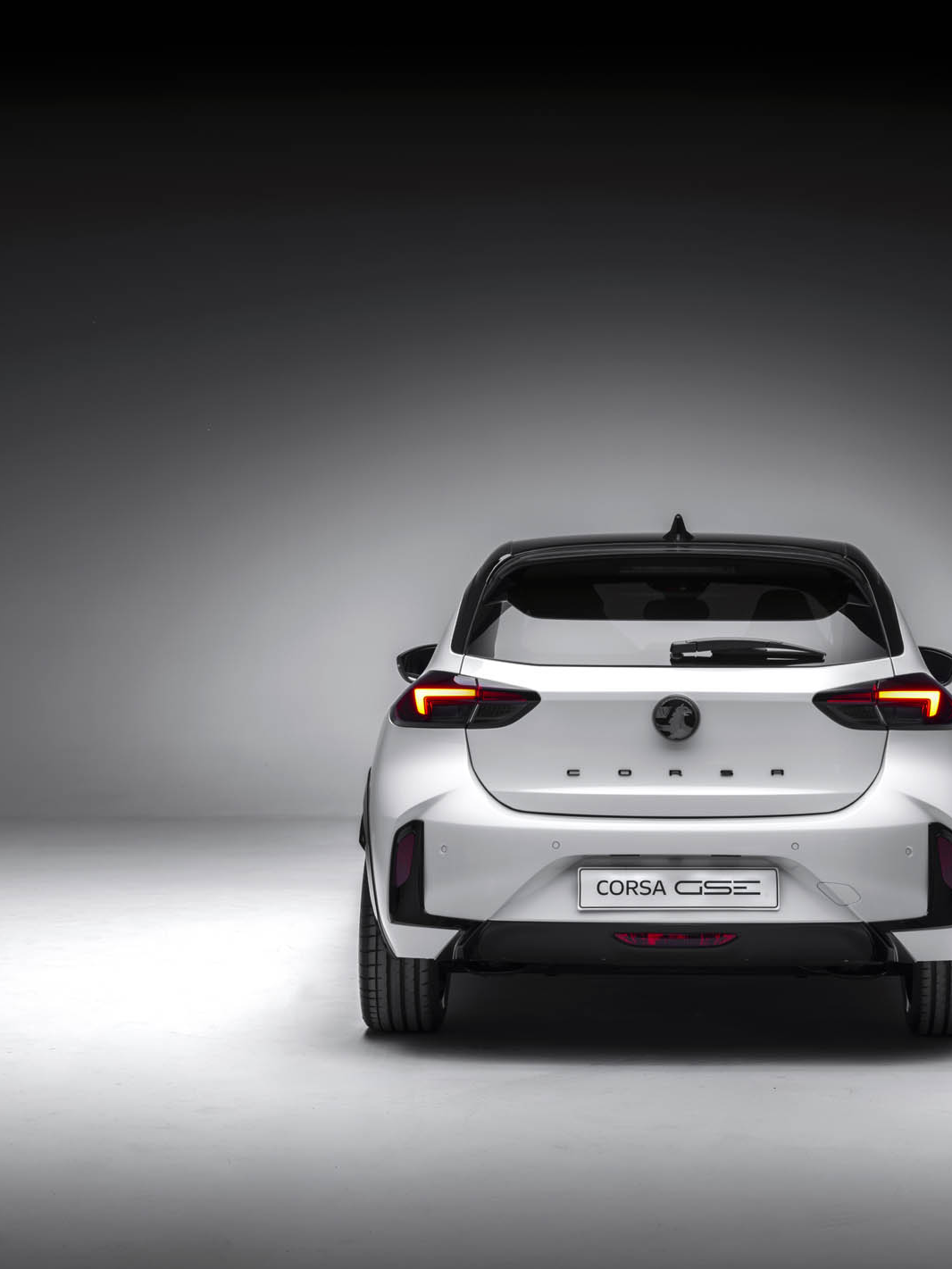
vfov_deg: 25.6
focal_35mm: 76
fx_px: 2786
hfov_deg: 19.3
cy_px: 502
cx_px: 672
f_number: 11
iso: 50
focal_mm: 63
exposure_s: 3
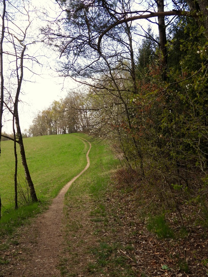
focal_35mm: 33
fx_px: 264
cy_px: 138
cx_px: 104
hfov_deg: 42.9
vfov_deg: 55.4
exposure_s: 1/640
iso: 100
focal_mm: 5.9
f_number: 3.2
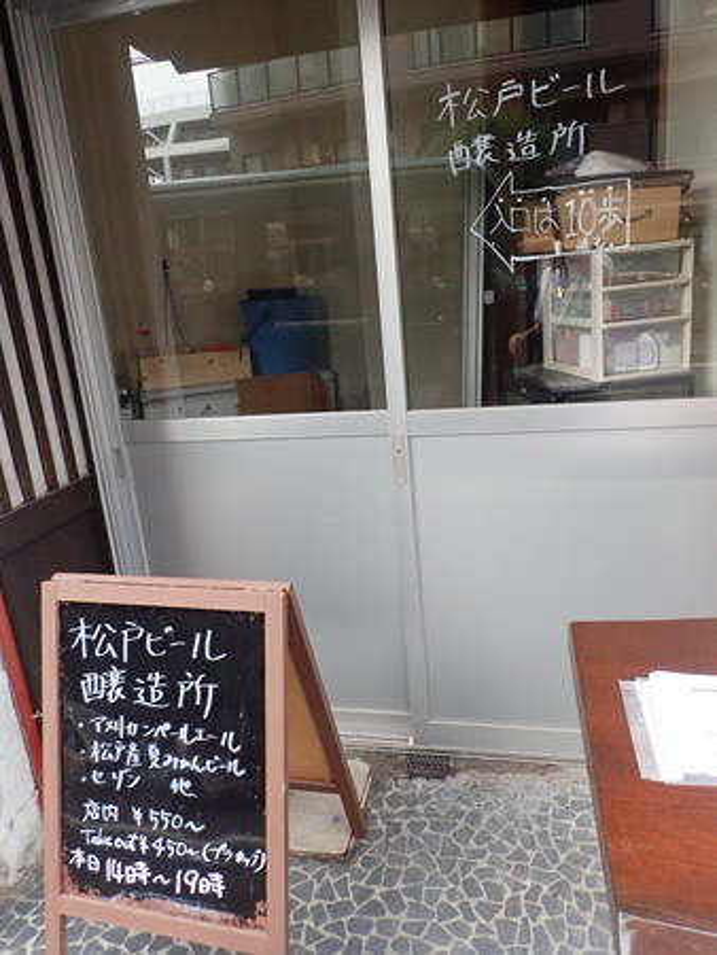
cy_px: 478
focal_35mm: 25
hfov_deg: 54.9
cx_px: 358
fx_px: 690
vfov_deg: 69.4
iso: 800
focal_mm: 4.5
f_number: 2.8
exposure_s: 1/160
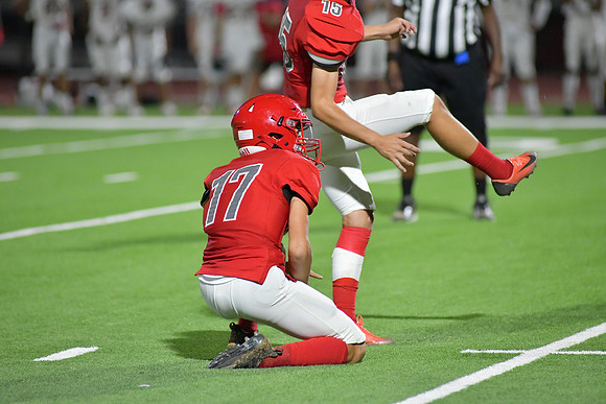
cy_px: 202
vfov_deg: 4.6
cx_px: 303
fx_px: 5051
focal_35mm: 300
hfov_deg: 6.9
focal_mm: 300
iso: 8000
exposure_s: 1/1250
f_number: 4
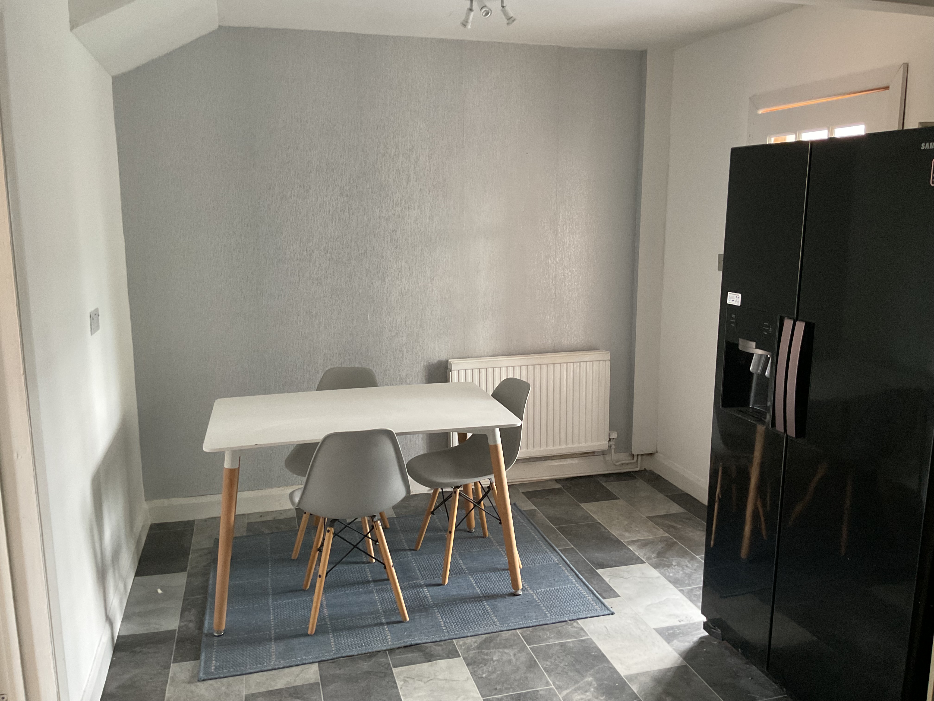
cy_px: 350
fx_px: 782
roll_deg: -0.1
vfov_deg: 48.2
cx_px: 467
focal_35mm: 29
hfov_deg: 61.7
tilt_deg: -10.1
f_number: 1.8
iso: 250
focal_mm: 3
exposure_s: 1/50
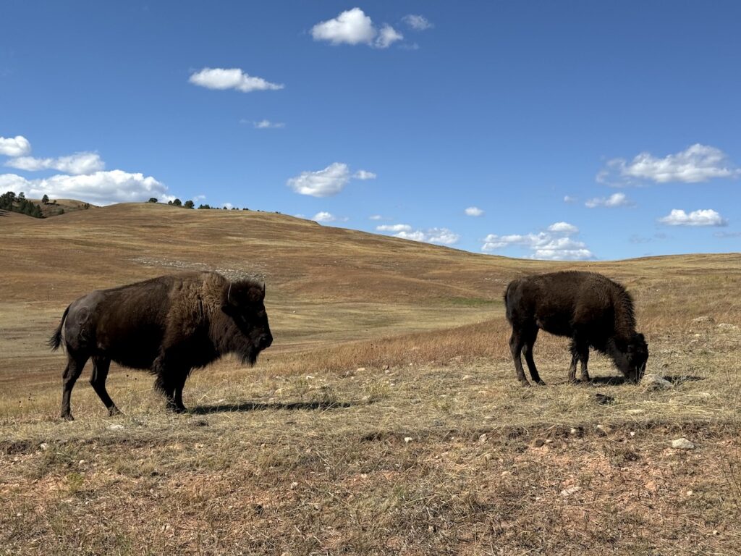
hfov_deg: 39.7
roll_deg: -1.9
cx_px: 370
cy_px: 278
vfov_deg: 30.3
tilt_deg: +2.3
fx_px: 1028
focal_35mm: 48
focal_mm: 6.76
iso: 80
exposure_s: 1/5848
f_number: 1.78
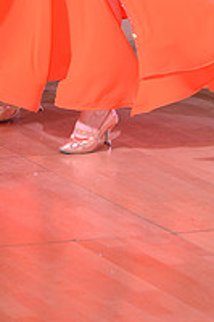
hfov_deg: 4.8
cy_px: -114
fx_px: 2537
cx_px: 36
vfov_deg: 7.2
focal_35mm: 284
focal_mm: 98
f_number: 5
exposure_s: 1/250
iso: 2000
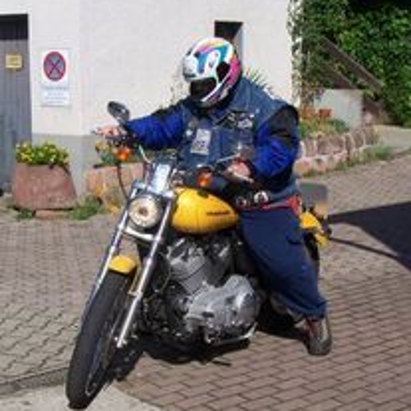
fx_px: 873
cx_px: 143
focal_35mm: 65
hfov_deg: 26.4
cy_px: 254
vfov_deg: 26.4
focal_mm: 6.3
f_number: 5.6
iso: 80
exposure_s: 1/640
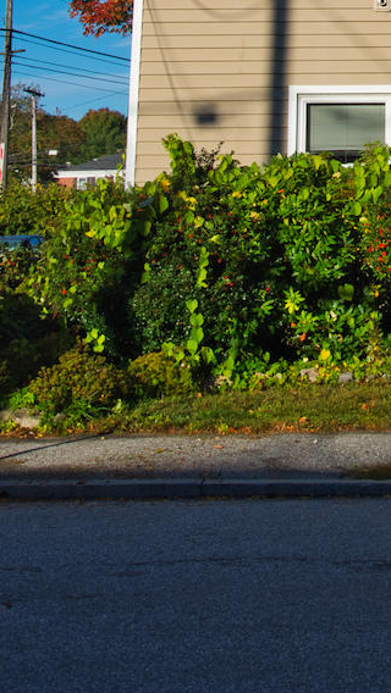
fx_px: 1528
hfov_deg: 14.1
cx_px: 492
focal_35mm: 83
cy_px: -54
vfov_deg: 24.1
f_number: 11
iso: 100
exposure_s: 1/125
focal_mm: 20
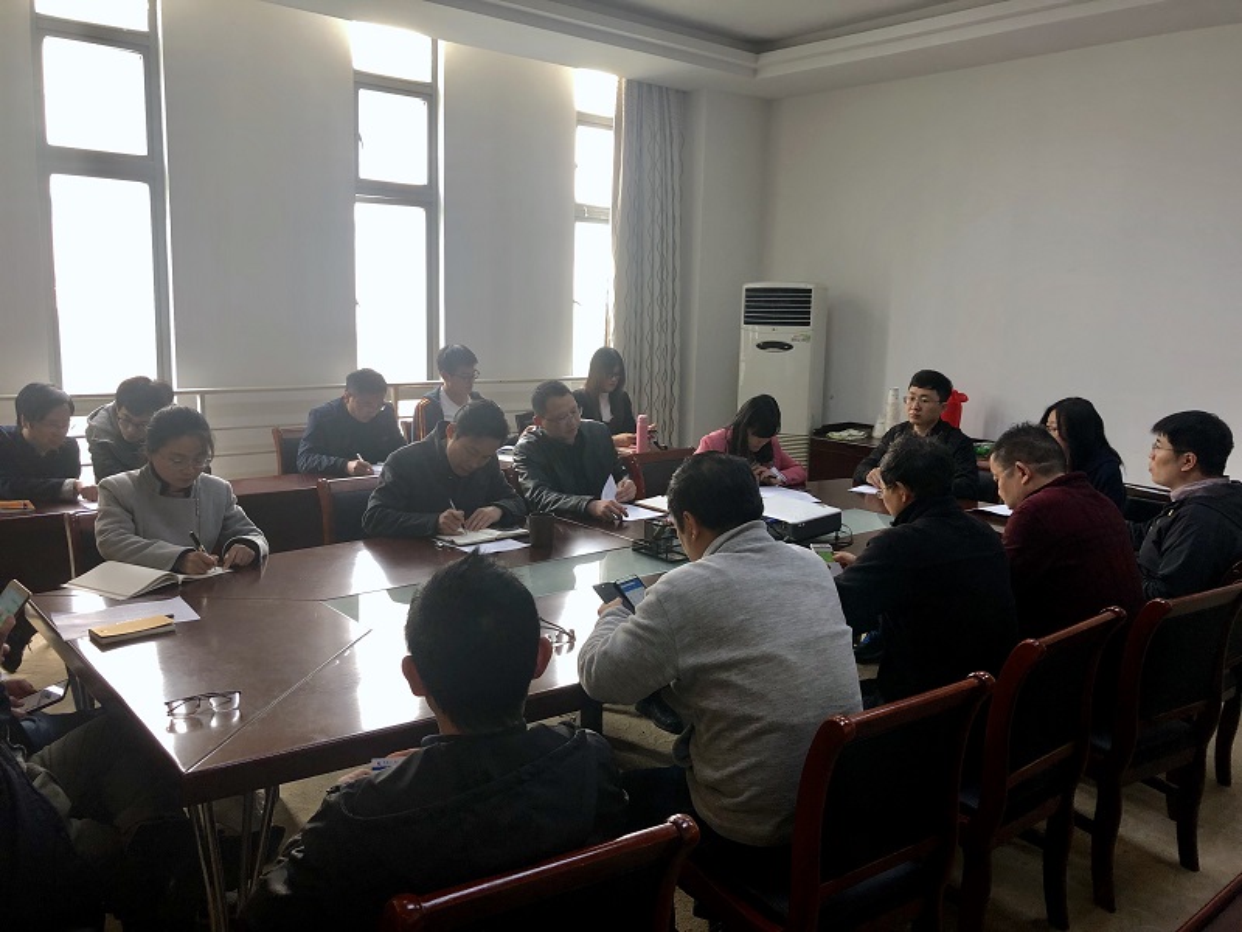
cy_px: 466
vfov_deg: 49.7
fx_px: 1005
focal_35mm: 28
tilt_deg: -9.1
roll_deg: -1.0
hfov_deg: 63.4
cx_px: 621
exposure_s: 1/33
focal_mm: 3.99
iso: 40
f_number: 1.8
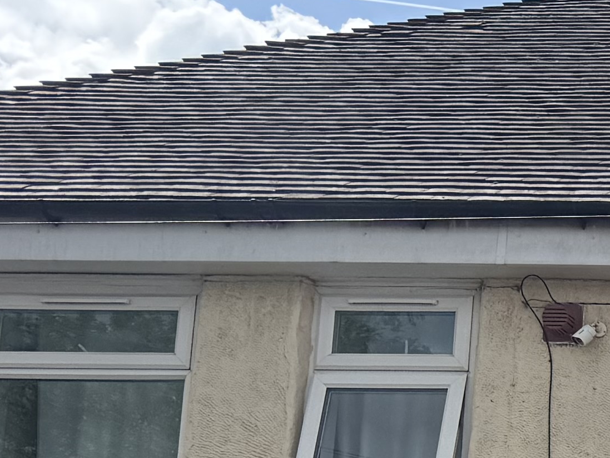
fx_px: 2203
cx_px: 1369
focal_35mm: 125
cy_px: 795
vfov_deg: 11.1
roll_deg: -1.1
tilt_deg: +8.2
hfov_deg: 12.8
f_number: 1.78
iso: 80
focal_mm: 6.76
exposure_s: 1/5714
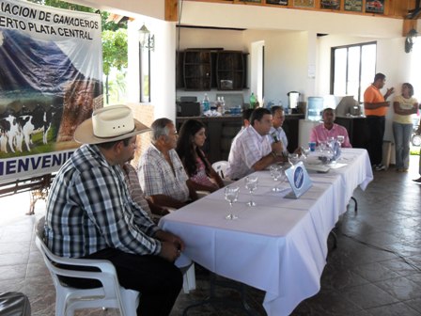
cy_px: 158
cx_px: 210
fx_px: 426
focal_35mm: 35
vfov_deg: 40.7
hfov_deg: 52.6
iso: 100
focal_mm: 6.2
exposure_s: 1/125
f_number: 2.8
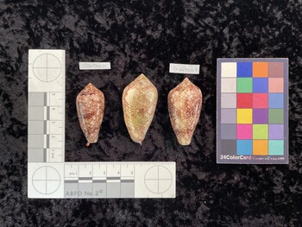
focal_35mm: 29
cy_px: 114
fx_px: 253
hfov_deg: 61.6
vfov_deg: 48.3
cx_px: 151
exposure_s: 1/50
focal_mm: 3
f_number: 1.8
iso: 64
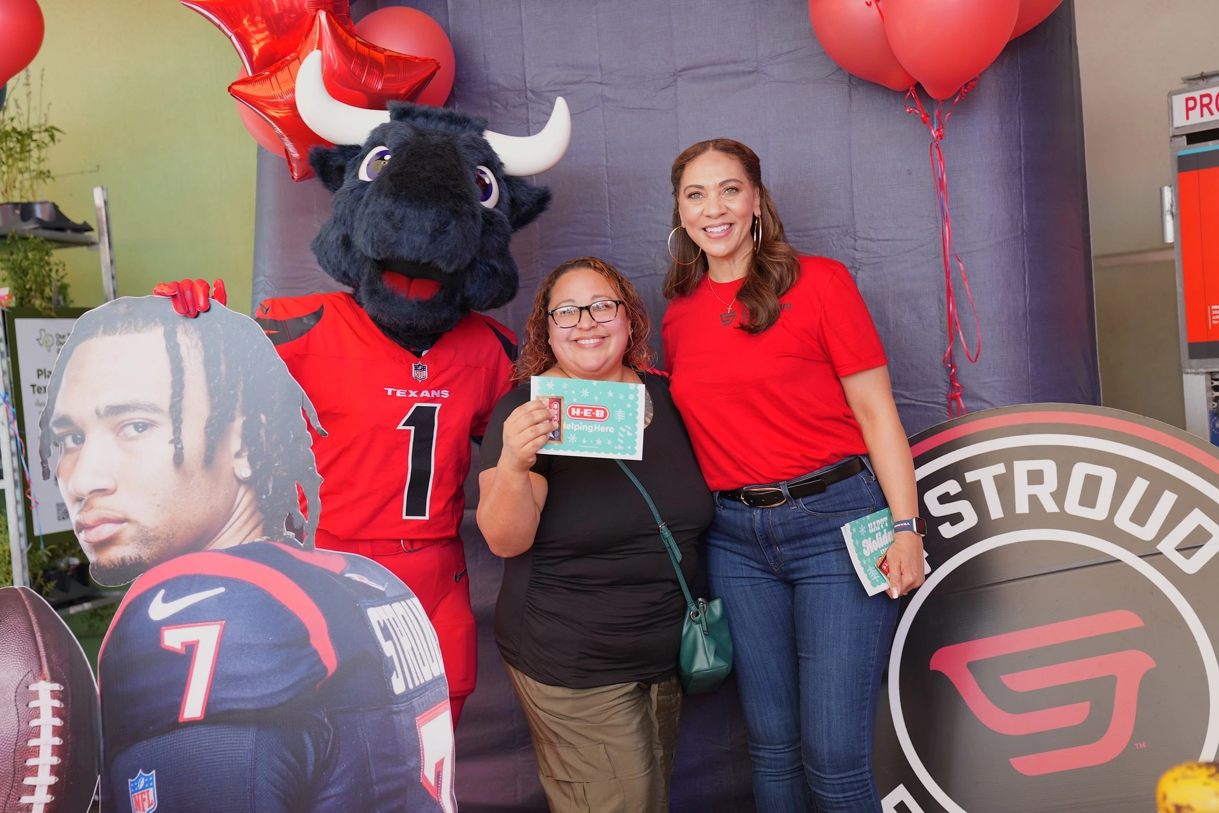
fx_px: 1659
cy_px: 406
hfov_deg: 40.3
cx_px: 610
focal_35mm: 49
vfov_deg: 27.5
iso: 100
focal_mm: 49
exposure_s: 1/60
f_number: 2.8
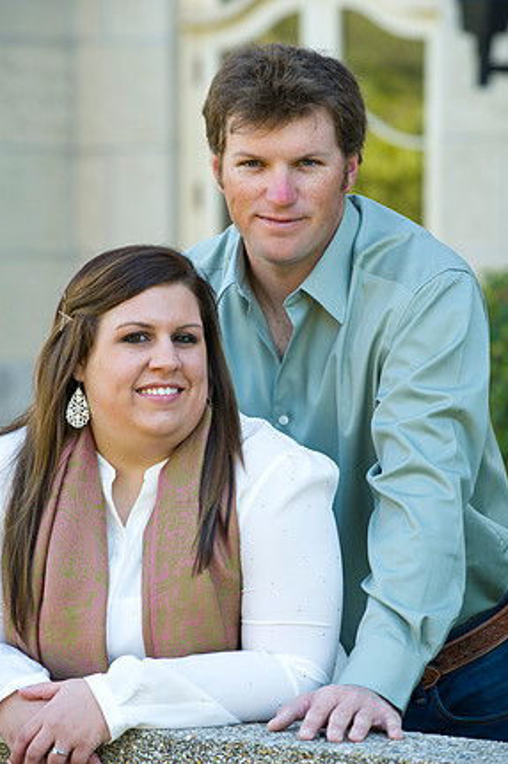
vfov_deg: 11.6
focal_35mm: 178
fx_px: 3773
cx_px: 264
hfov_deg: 7.7
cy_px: 371
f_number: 5.6
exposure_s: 1/100
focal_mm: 170
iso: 400
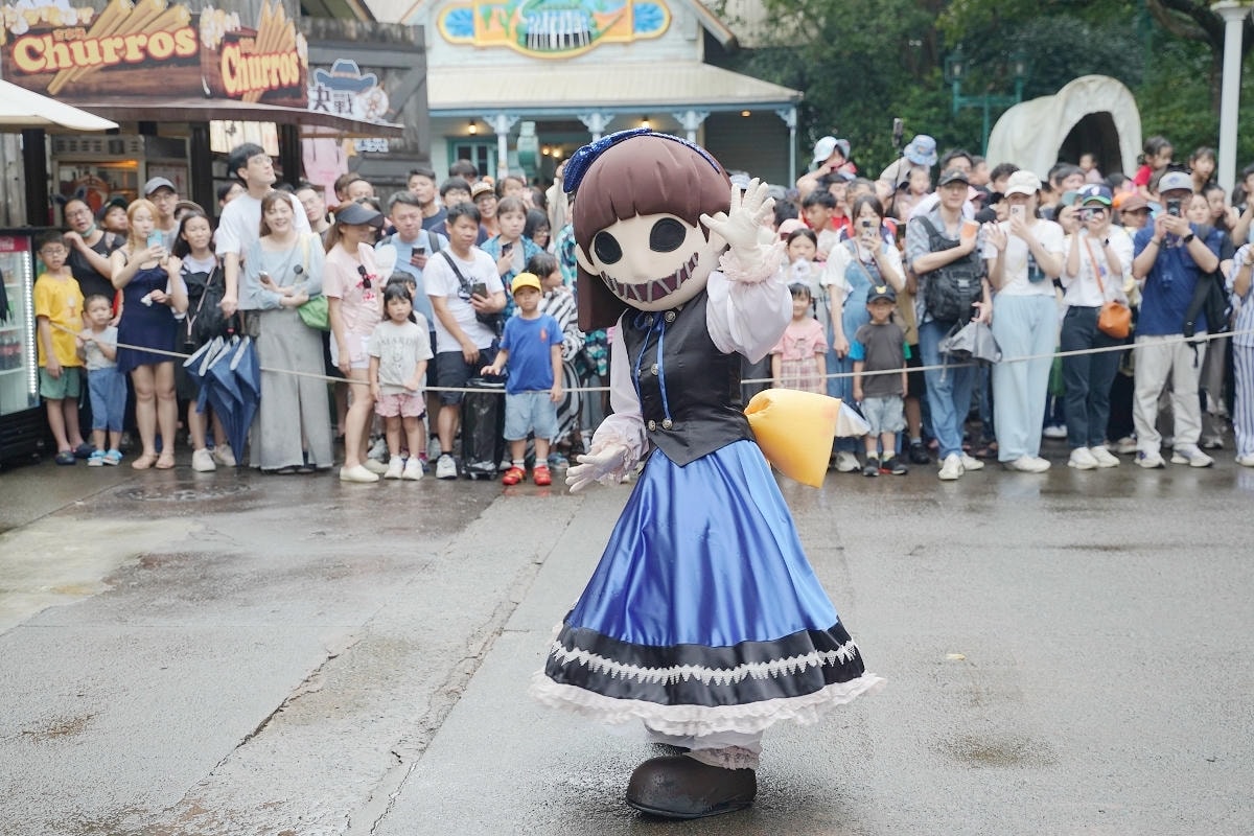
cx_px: 627
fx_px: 1742
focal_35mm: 50
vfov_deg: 27.0
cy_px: 418
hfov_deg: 39.6
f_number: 4
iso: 500
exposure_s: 1/160
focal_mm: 50
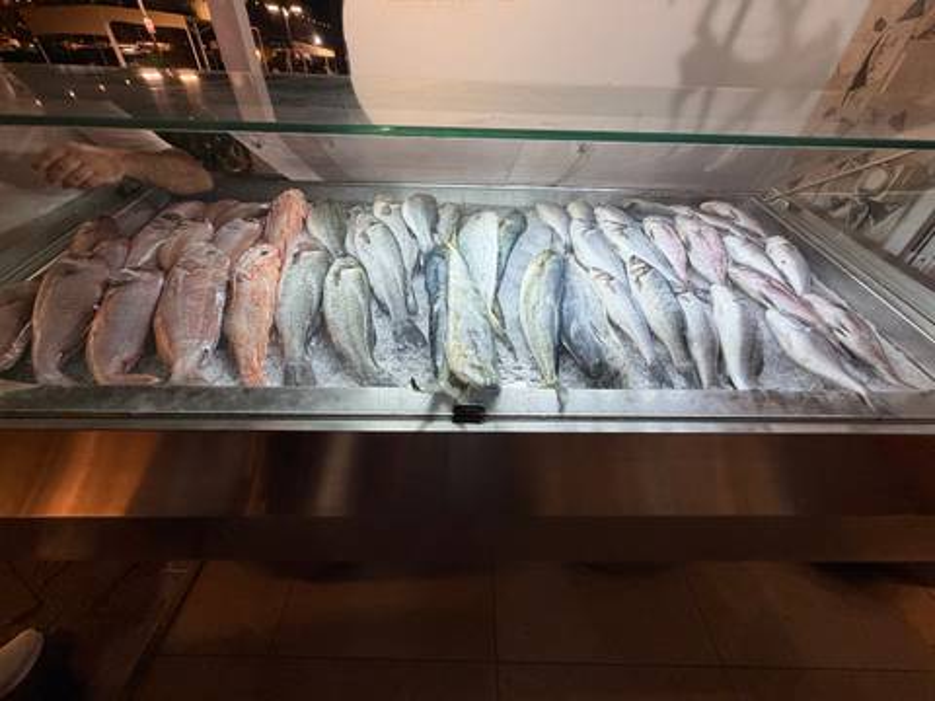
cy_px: 350
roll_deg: -2.0
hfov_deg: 102.1
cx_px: 468
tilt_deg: -37.9
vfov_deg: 85.7
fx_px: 378
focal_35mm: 14
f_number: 2.2
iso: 200
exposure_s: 1/50
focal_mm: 2.22
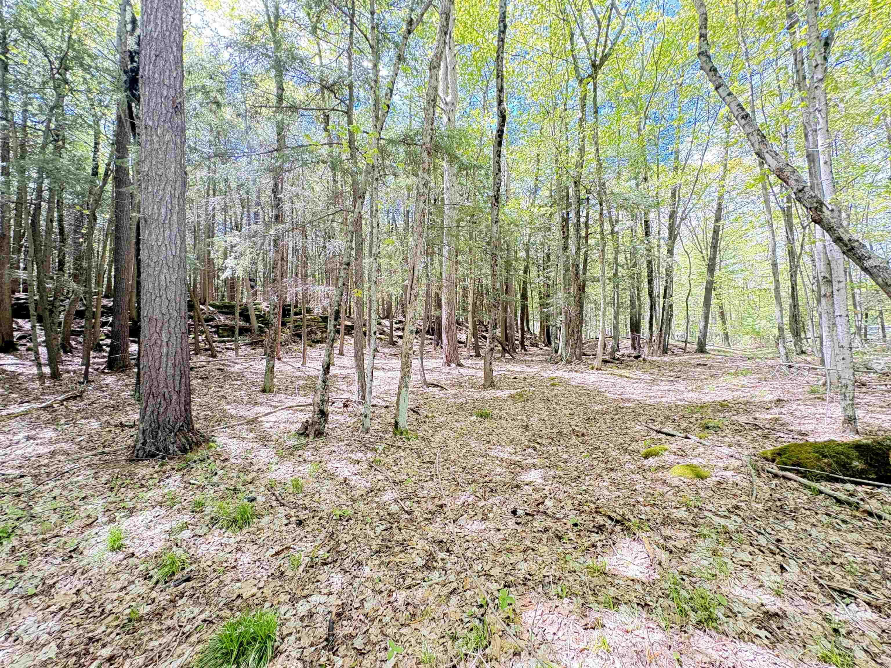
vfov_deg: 85.7
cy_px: 334
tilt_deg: +3.5
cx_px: 446
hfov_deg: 102.1
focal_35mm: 14
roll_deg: -0.8
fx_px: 360
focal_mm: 2.22
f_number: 2.2
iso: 200
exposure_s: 1/99
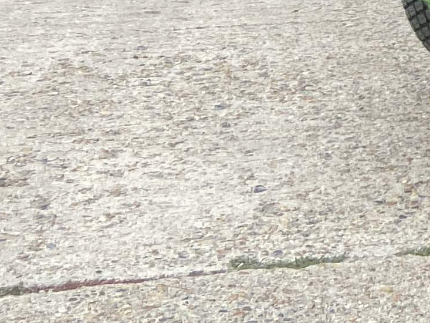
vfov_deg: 9.7
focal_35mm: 143
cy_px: -309
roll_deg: -3.1
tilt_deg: -1.0
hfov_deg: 12.1
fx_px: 1777
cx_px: 879
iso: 32
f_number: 1.8
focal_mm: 4.25
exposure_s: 1/827
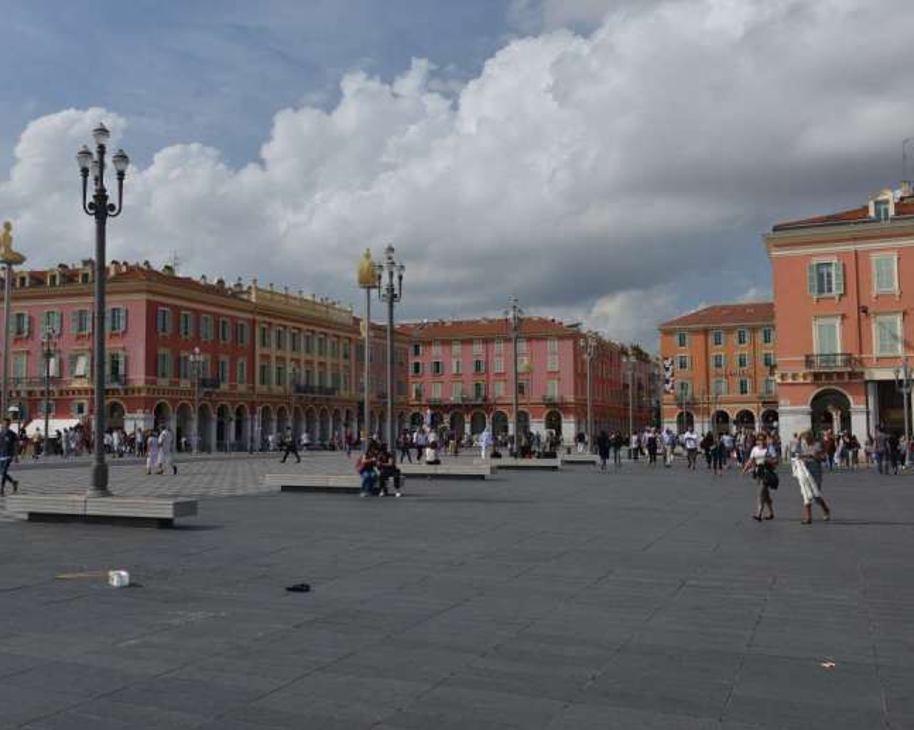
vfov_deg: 41.1
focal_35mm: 36
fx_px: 973
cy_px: 354
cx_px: 405
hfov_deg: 50.2
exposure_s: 1/250
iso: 125
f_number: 8
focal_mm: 31
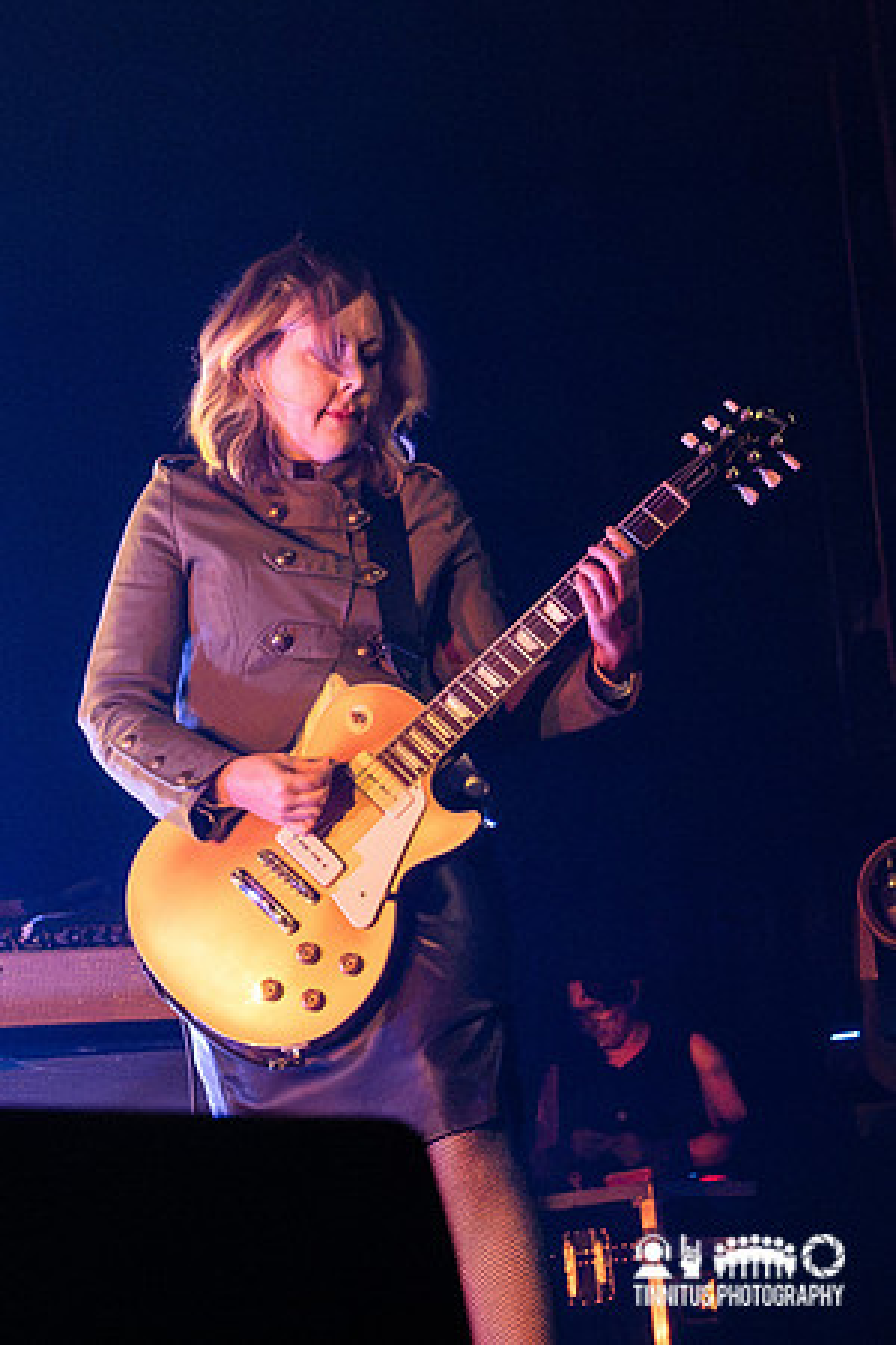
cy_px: 592
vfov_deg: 12.2
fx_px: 6269
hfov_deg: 8.2
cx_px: 358
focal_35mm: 168
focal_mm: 36.7
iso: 5000
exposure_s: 1/200
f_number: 4
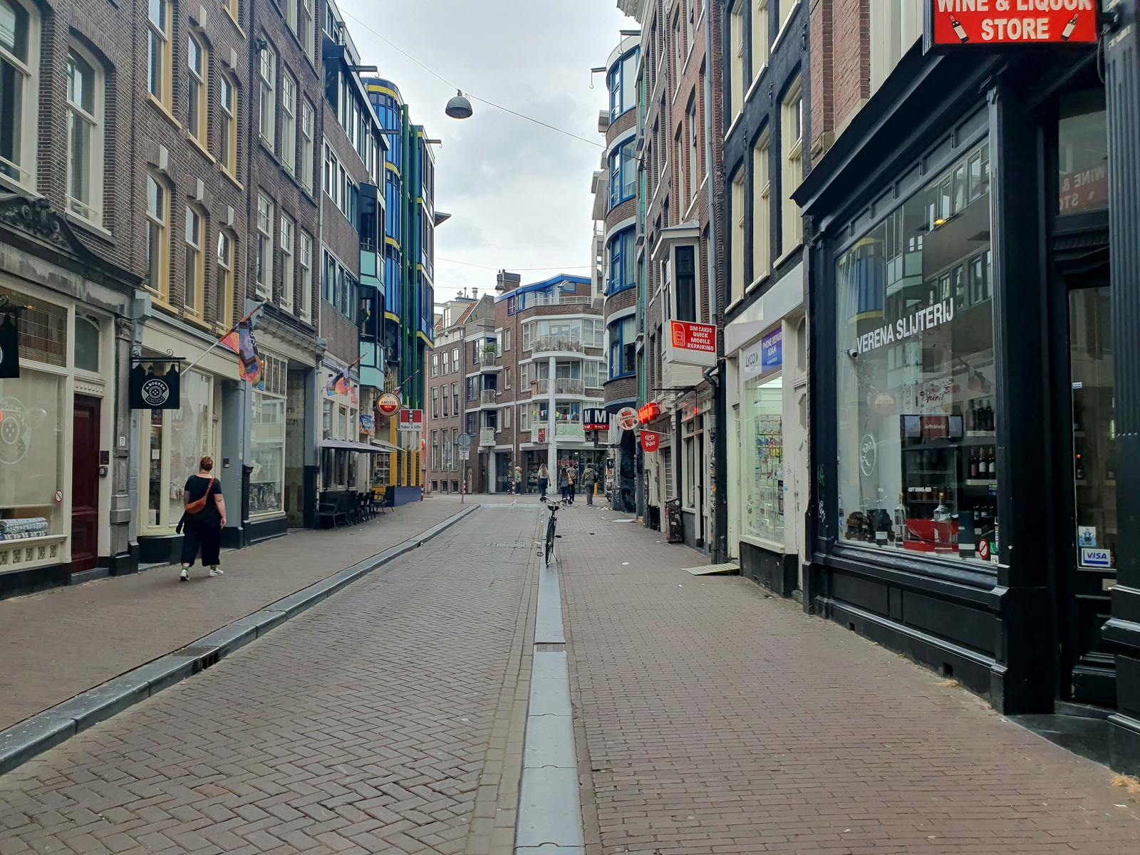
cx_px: 570
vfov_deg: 53.1
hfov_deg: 67.3
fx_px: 856
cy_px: 428
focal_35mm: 26
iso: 50
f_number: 2.4
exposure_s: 1/222
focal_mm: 4.3
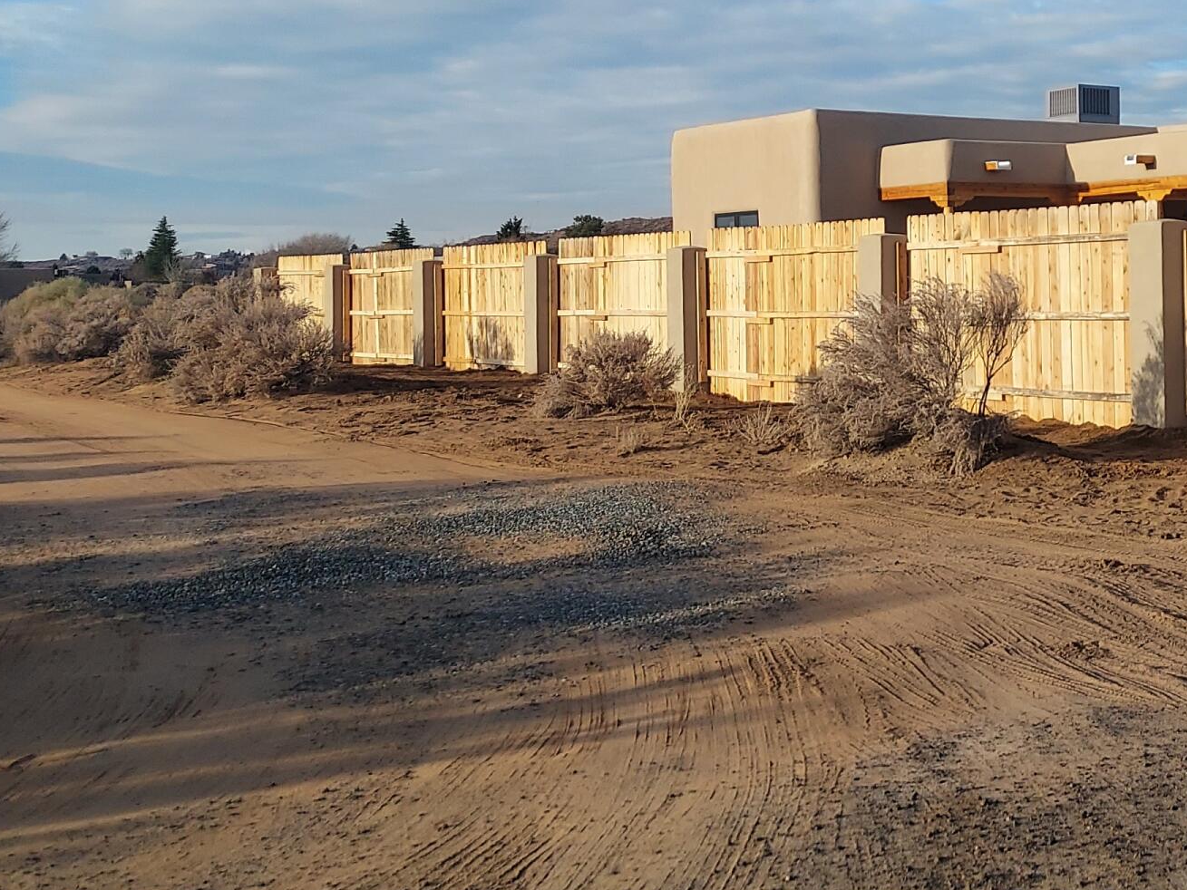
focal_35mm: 55
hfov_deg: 32.7
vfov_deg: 26.2
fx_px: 1886
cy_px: 207
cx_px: 1121
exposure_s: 1/727
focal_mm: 4.6
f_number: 1.8
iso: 40
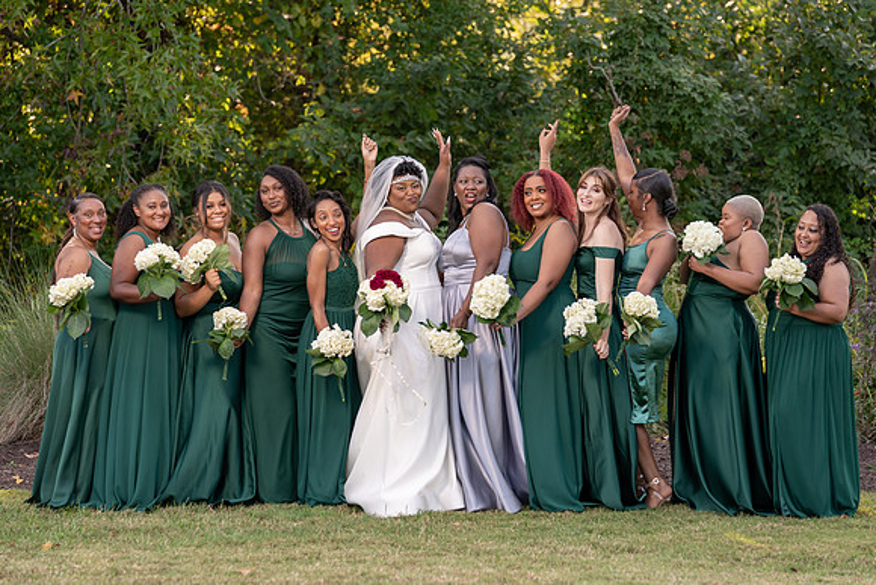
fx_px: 3723
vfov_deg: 9.0
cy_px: 302
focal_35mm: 153
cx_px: 423
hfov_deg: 13.4
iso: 160
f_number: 4
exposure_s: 1/200
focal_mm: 148
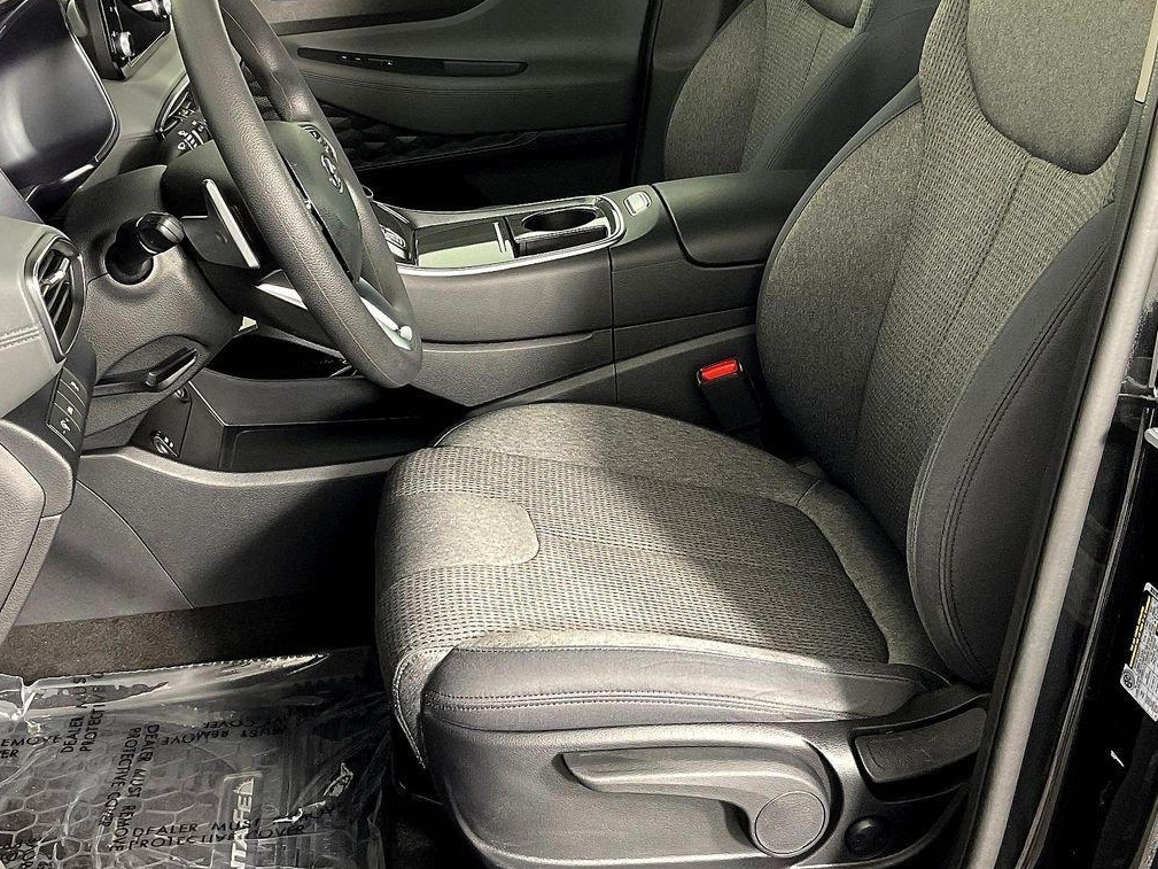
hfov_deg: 41.2
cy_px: 297
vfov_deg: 31.3
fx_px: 1539
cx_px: 628
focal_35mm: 46
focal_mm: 3
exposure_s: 1/60
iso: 160
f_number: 1.8
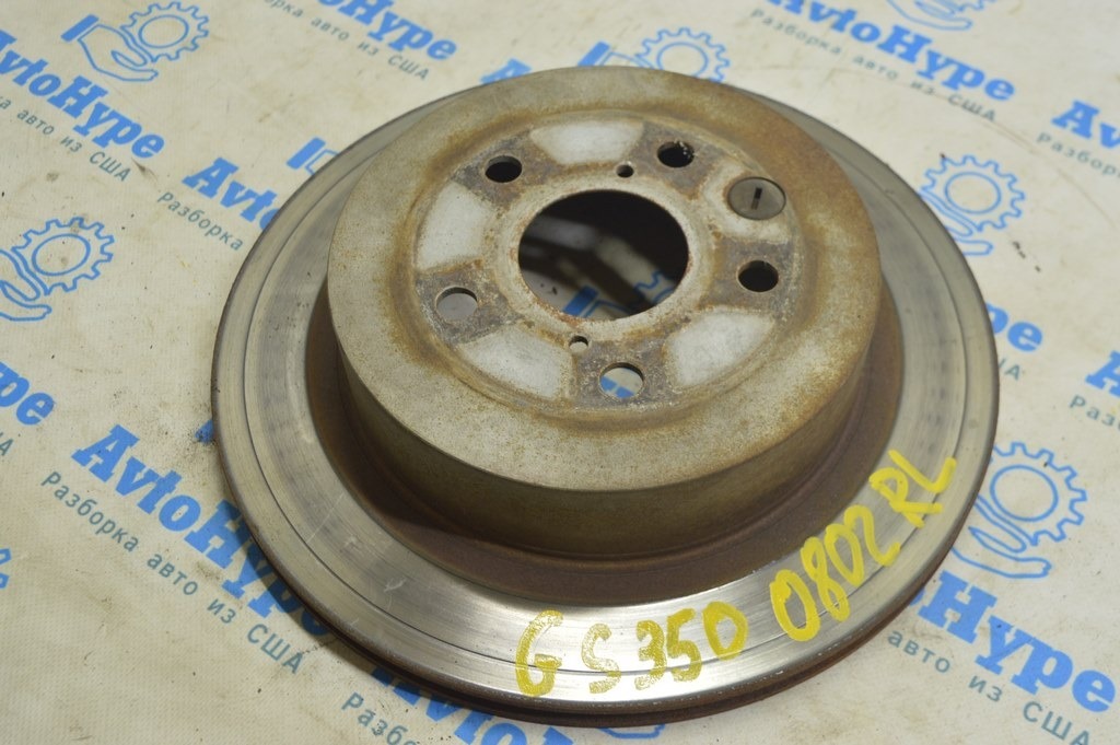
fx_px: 1306
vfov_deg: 31.8
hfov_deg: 46.4
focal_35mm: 42
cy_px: 372
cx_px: 560
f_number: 5.6
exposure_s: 1/20
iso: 400
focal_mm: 28
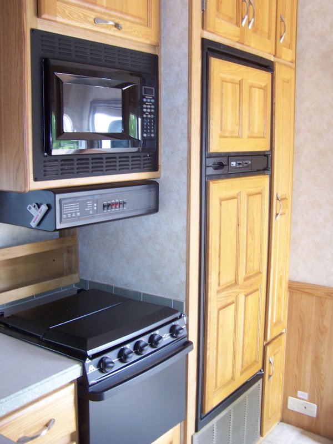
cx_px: 166
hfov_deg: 37.7
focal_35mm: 38
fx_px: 487
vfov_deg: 49.0
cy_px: 222
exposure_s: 1/30
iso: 140
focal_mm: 6.3
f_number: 2.8
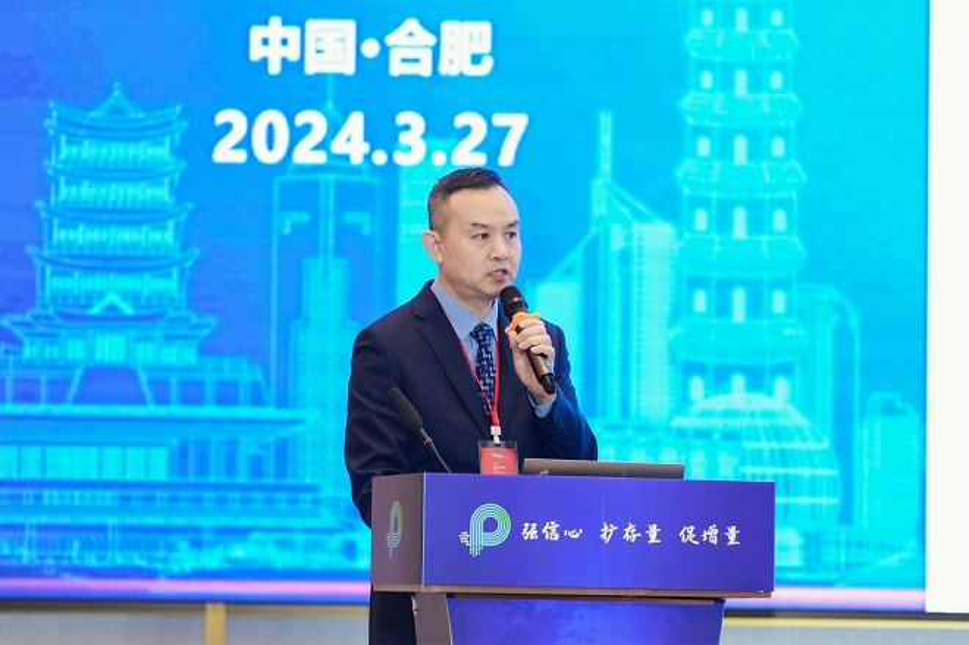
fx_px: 4411
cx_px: 484
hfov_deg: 12.5
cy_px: 322
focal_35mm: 164
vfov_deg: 8.4
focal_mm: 164
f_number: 3.2
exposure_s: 1/160
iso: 2000
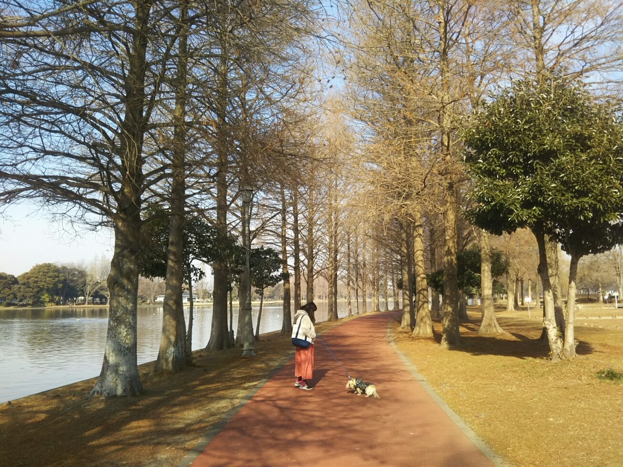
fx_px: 540
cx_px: 312
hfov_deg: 60.0
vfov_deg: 46.8
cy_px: 234
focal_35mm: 30
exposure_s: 1/471
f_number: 2.2
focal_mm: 4
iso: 25
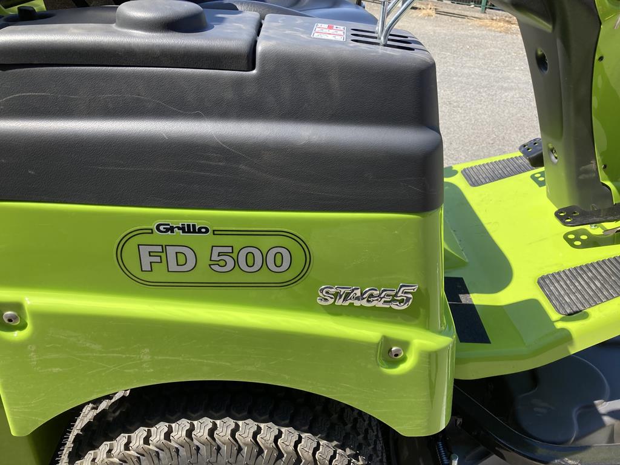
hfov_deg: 63.4
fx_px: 502
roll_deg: -2.2
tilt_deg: -33.4
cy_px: 232
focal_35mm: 28
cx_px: 310
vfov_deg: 49.7
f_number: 1.8
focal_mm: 3.99
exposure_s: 1/813
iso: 20
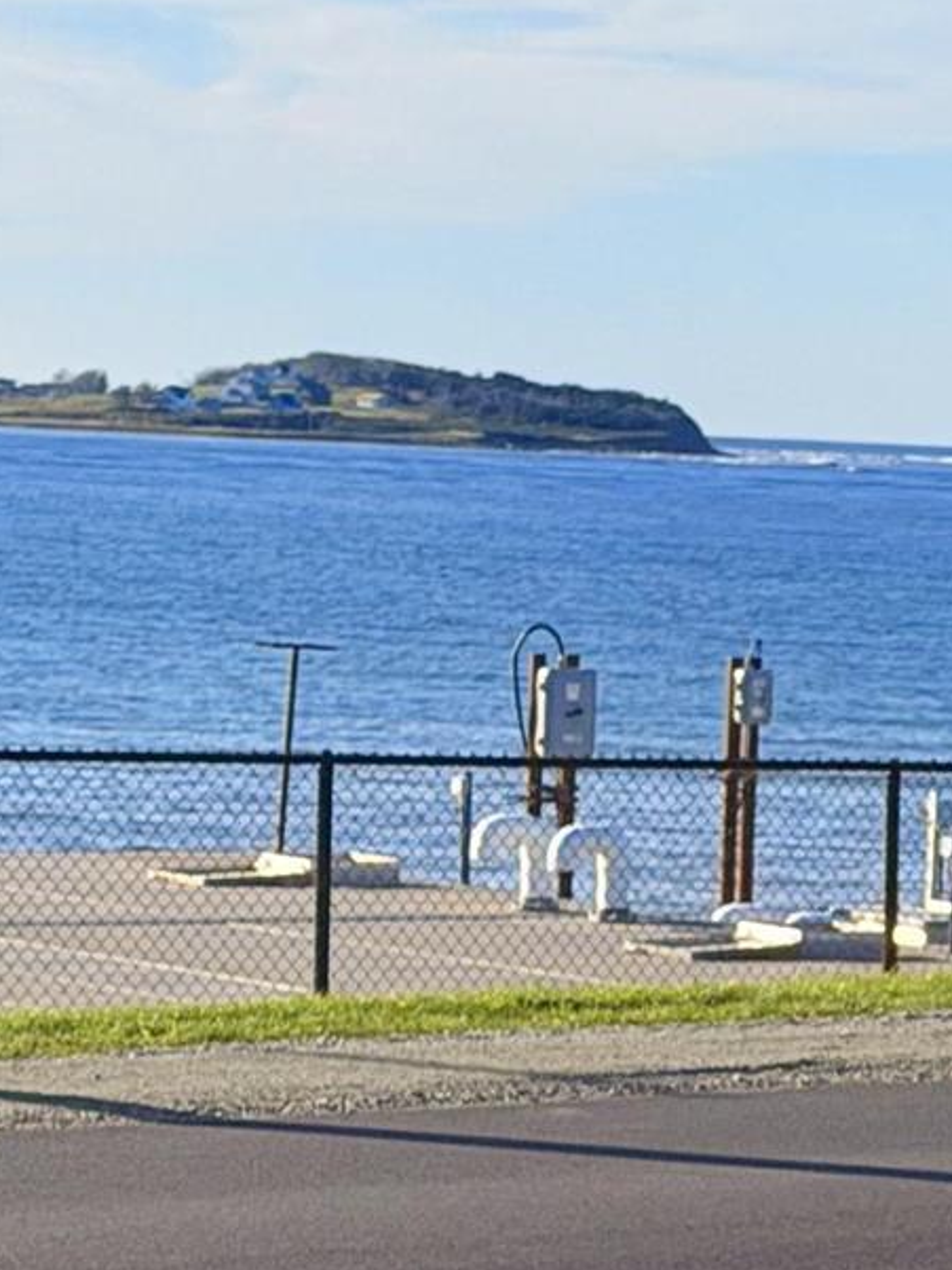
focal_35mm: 184
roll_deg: -2.1
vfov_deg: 10.7
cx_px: 1674
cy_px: 1025
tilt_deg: -4.1
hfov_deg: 7.8
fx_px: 6745
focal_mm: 6.76
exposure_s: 1/7874
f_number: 1.78
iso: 64
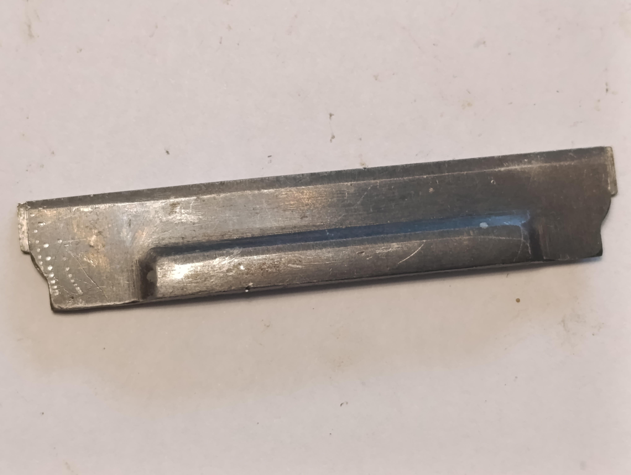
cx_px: 316
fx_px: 1679
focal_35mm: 92
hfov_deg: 21.3
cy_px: 238
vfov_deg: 16.1
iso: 800
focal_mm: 6.14
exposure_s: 1/50
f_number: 1.6
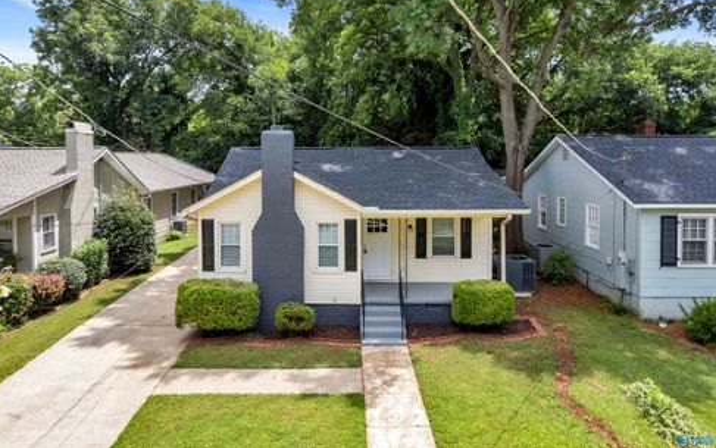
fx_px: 449
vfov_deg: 53.0
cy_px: 206
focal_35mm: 23
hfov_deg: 77.1
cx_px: 356
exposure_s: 1/240
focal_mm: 8.38
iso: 100
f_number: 2.8
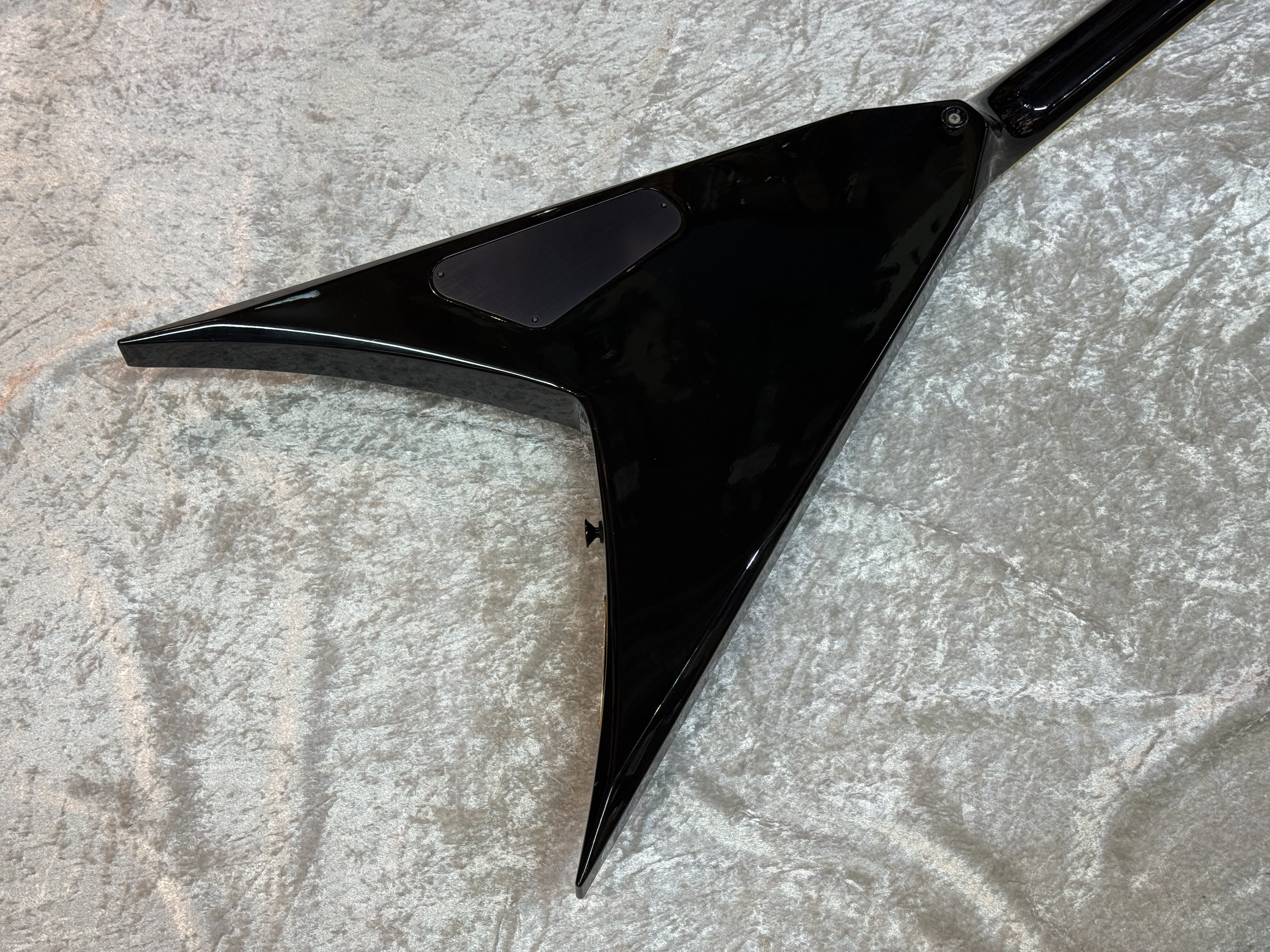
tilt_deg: -64.3
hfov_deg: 39.7
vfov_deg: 30.3
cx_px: 635
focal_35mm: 48
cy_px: 476
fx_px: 1761
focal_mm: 6.76
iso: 80
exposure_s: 1/60
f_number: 1.78
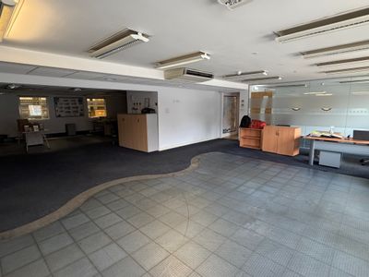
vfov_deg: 85.7
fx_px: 149
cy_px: 138
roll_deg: +0.8
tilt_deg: -9.3
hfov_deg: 102.1
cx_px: 184
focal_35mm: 14
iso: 320
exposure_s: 1/85
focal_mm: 2.22
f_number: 2.2
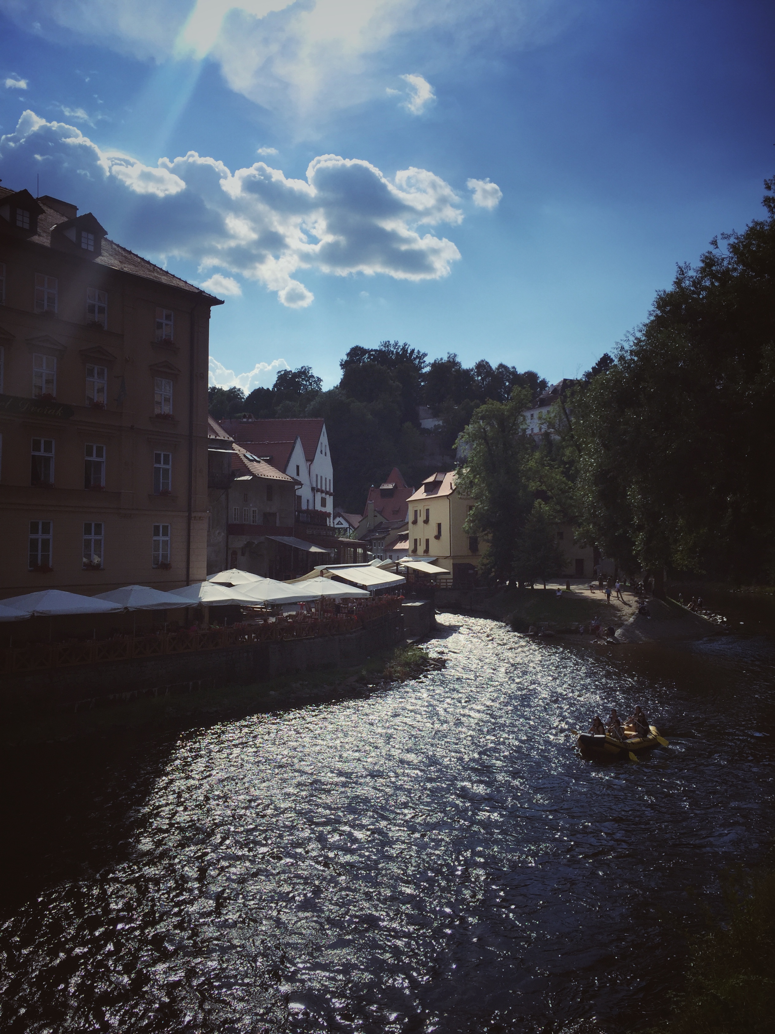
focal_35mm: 29
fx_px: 866
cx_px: 388
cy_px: 517
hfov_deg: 48.2
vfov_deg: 61.7
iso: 32
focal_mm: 4.15
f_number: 2.2
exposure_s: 1/4405
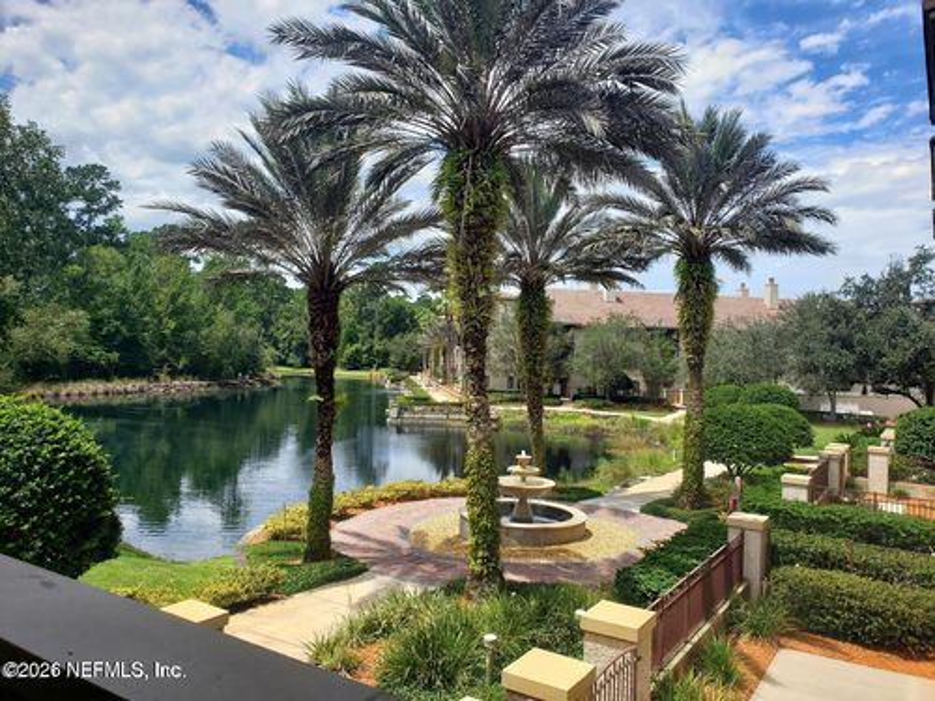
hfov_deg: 67.3
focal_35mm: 26
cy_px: 350
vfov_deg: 53.1
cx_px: 468
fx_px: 702
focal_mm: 4.3
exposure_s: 1/1454
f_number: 2.4
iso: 50
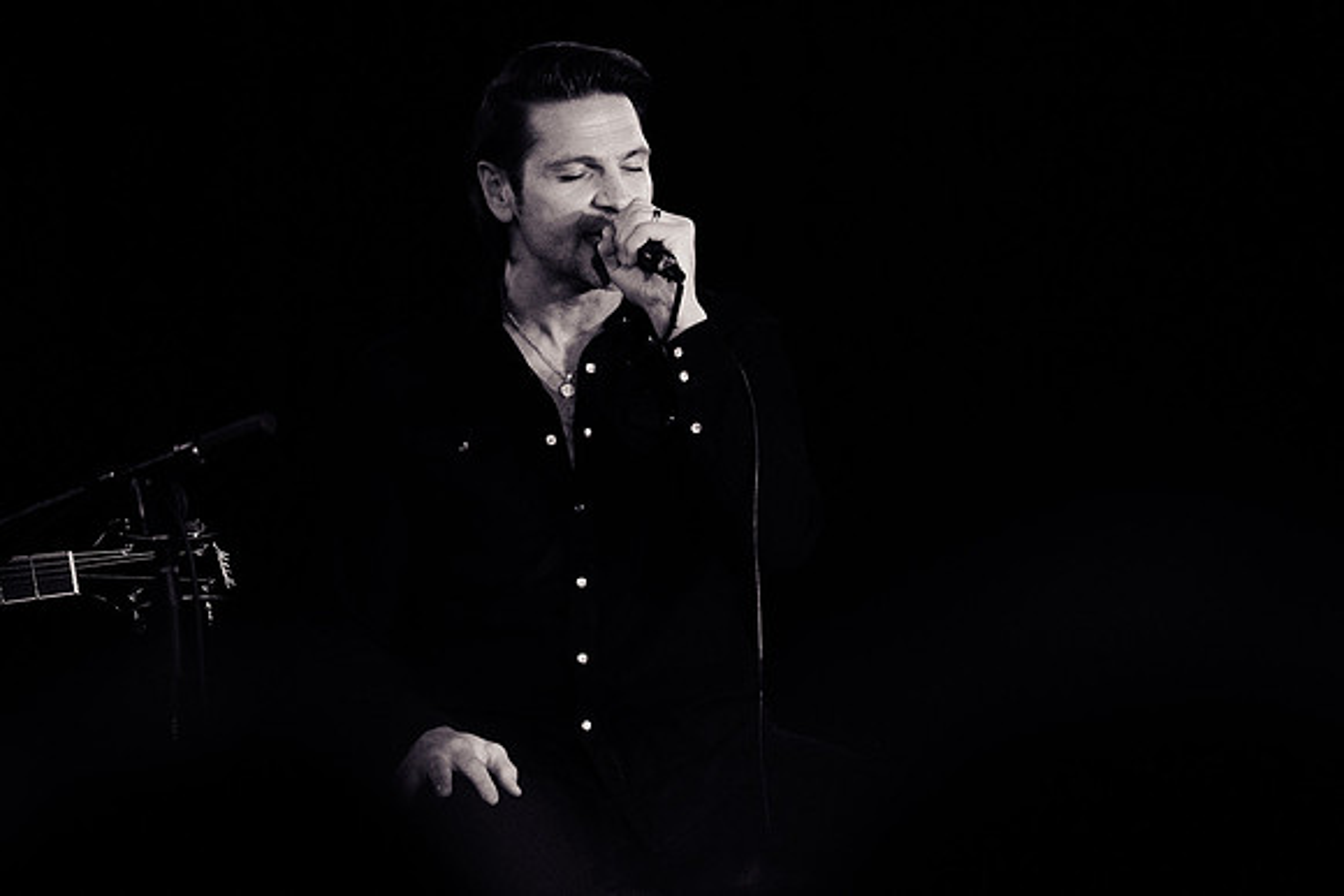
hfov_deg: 10.0
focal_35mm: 206
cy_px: 442
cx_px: 576
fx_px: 7708
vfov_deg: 6.7
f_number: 3.5
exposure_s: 1/320
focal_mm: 180
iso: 1600
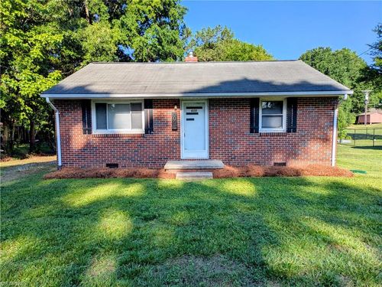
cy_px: 144
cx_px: 191
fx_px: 276
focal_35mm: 25
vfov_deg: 54.9
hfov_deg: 69.4
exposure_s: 1/1166
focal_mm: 5.43
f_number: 1.89
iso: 47
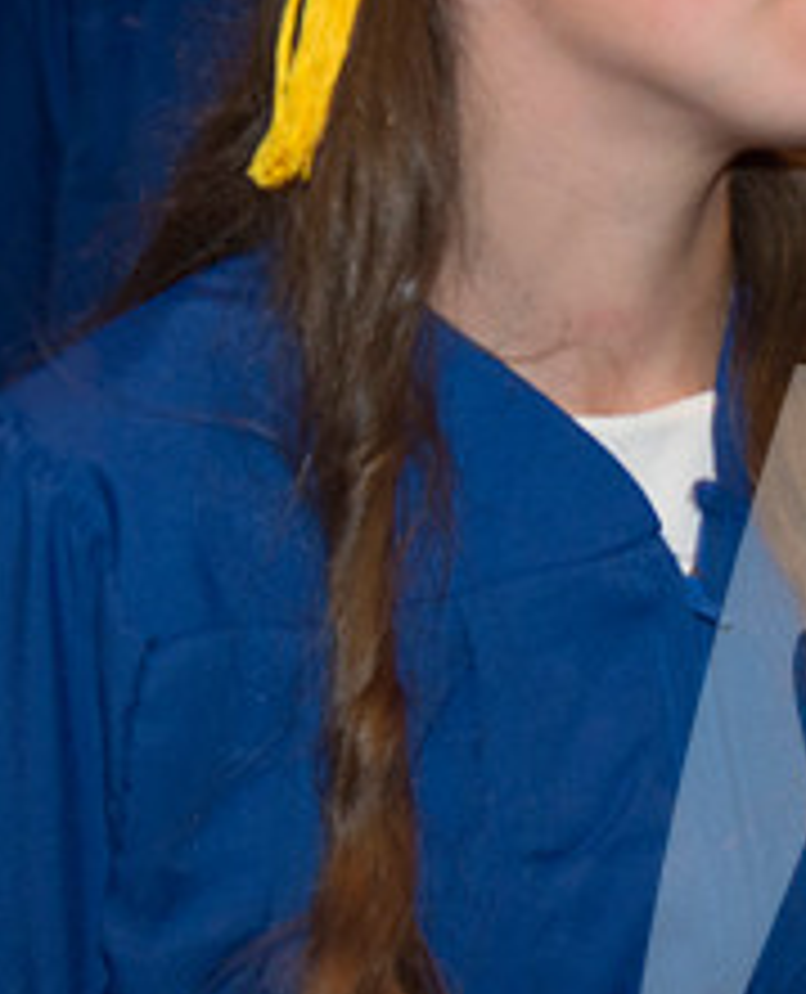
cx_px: 842
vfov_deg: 6.6
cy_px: 220
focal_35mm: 293
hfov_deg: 5.3
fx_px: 8671
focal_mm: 98
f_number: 5.3
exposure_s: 1/80
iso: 2000
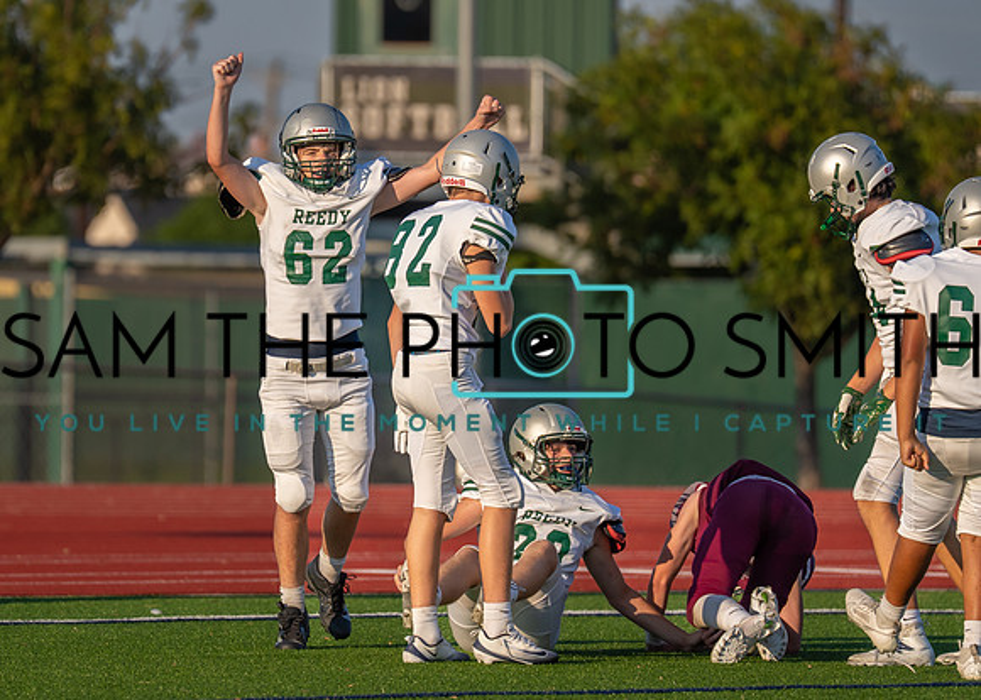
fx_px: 11544
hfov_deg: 4.9
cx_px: 371
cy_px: 281
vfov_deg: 3.5
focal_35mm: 414
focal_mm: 200
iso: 100
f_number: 2.8
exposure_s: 1/2500
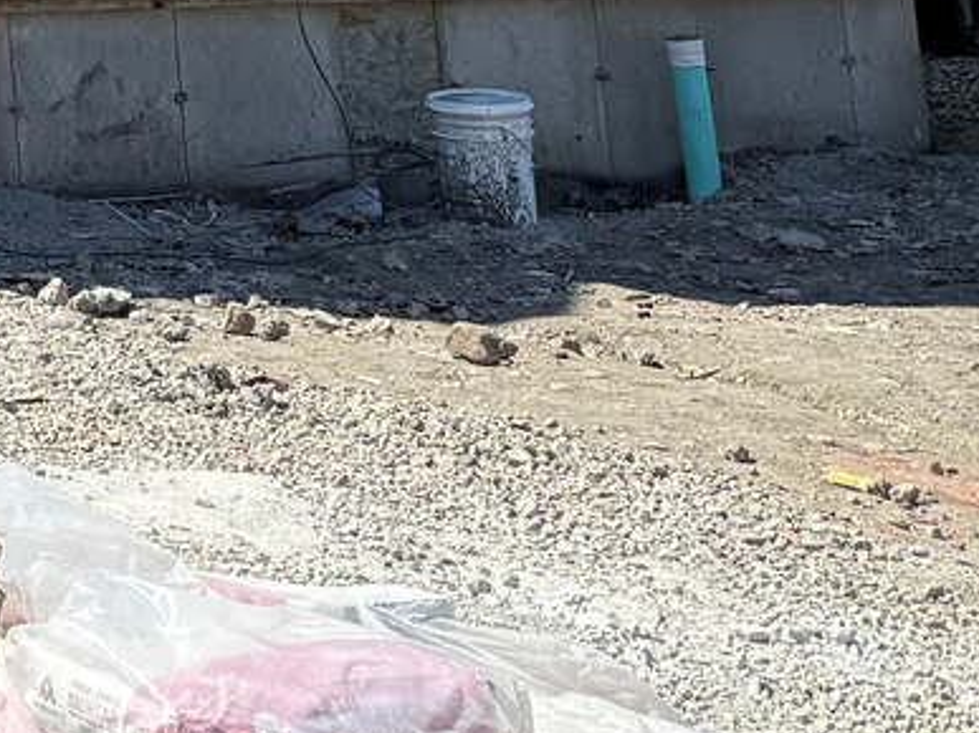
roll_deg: +0.4
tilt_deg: +13.2
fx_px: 3591
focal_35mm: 127
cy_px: -1173
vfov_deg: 9.9
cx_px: -964
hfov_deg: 13.4
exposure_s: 1/3021
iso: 80
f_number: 1.78
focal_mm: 6.76
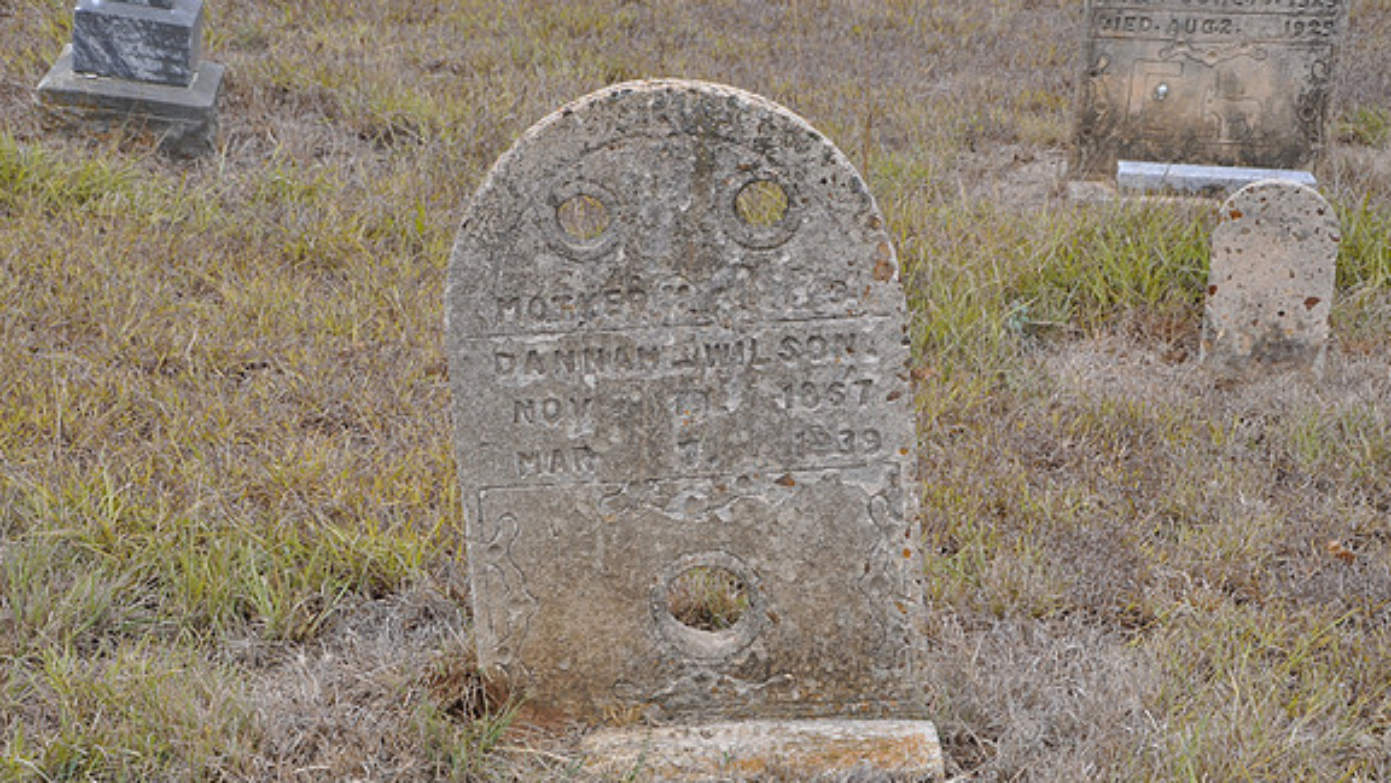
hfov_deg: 26.8
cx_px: 698
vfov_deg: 15.3
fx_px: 2914
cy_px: 422
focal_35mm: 79
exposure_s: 1/80
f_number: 9
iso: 200
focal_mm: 50
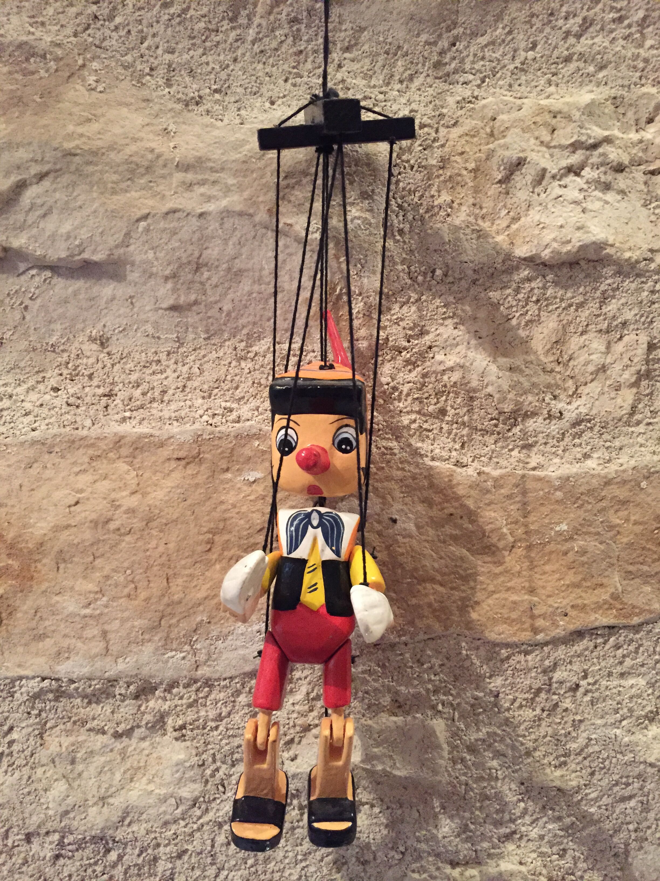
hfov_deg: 48.2
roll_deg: -0.5
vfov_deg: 61.7
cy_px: 440
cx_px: 330
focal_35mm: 29
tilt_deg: -2.7
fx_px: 737
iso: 400
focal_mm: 4.15
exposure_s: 1/17
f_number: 2.2
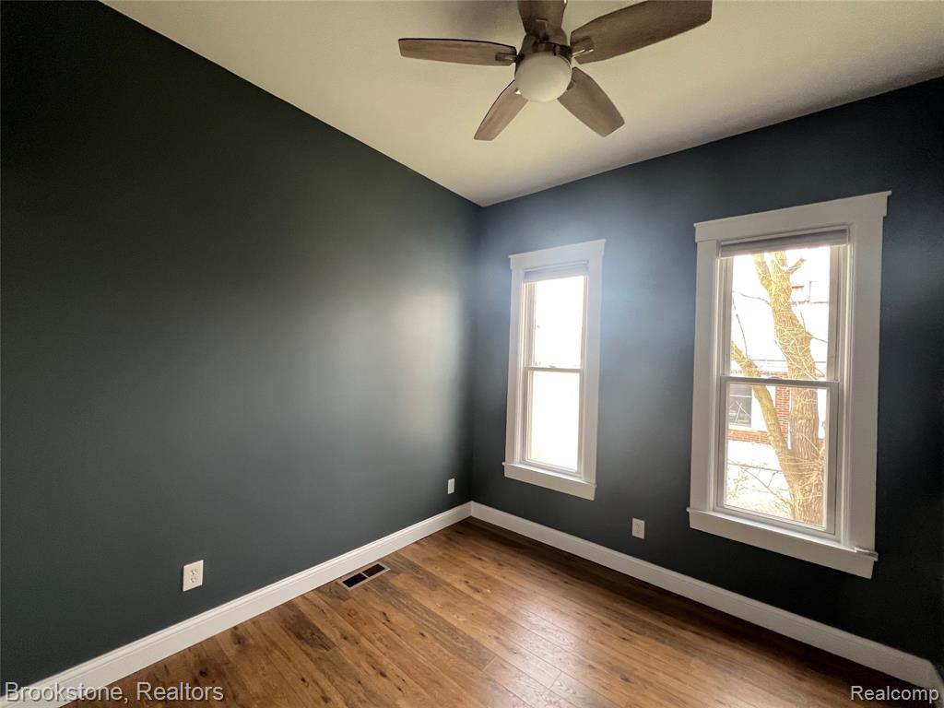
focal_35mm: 13
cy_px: 354
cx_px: 472
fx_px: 355
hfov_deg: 106.2
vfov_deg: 89.9
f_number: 1.8
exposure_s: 1/99
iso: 160
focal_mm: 1.57
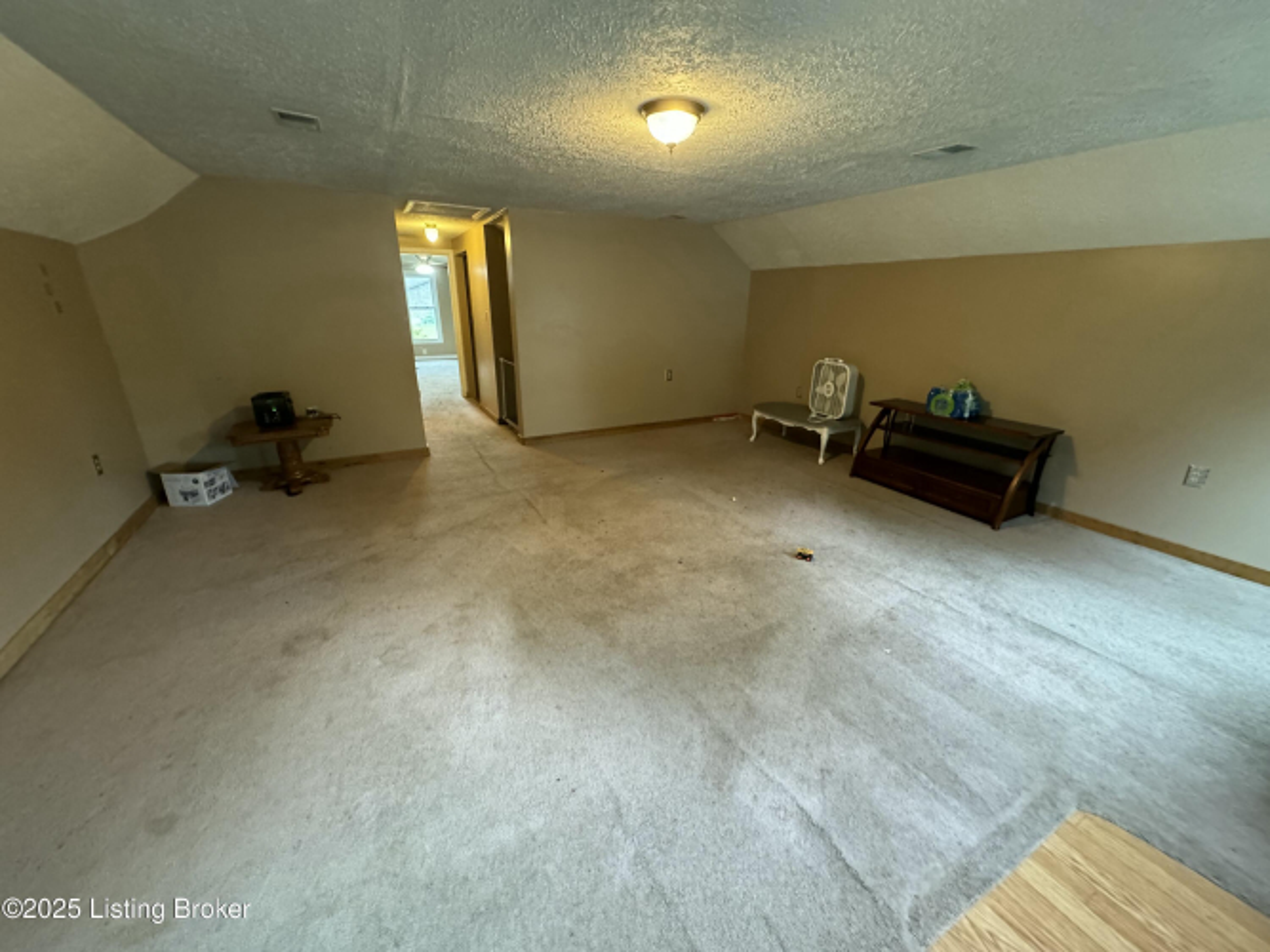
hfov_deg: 102.1
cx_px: 635
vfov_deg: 85.7
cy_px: 476
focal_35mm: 14
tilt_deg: -20.4
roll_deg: -0.2
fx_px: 514
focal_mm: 2.22
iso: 1250
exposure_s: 1/60
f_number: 2.2
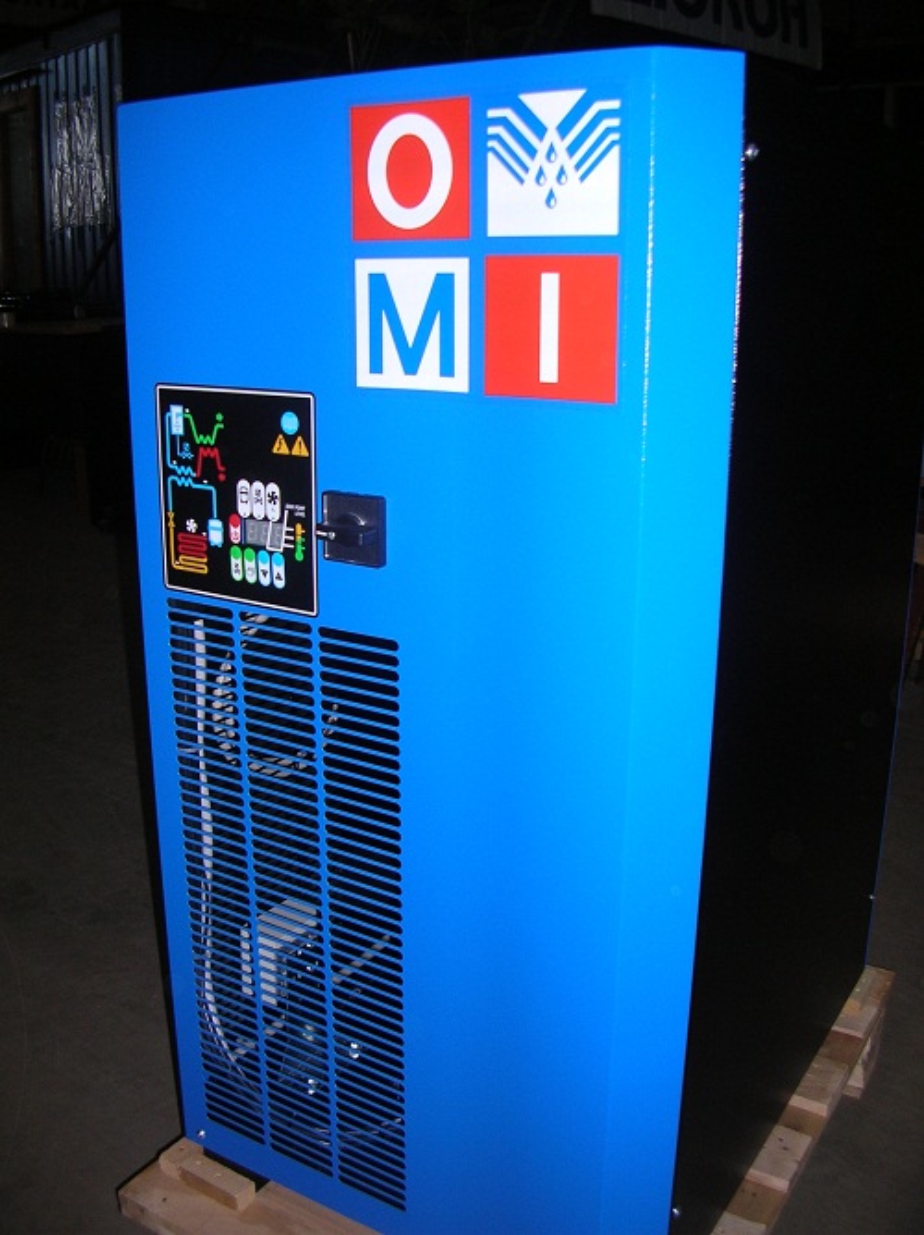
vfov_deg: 52.7
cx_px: 462
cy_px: 618
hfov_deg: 40.7
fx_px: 1247
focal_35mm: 35
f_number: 2.8
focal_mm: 5.8
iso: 50
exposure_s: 1/60.1
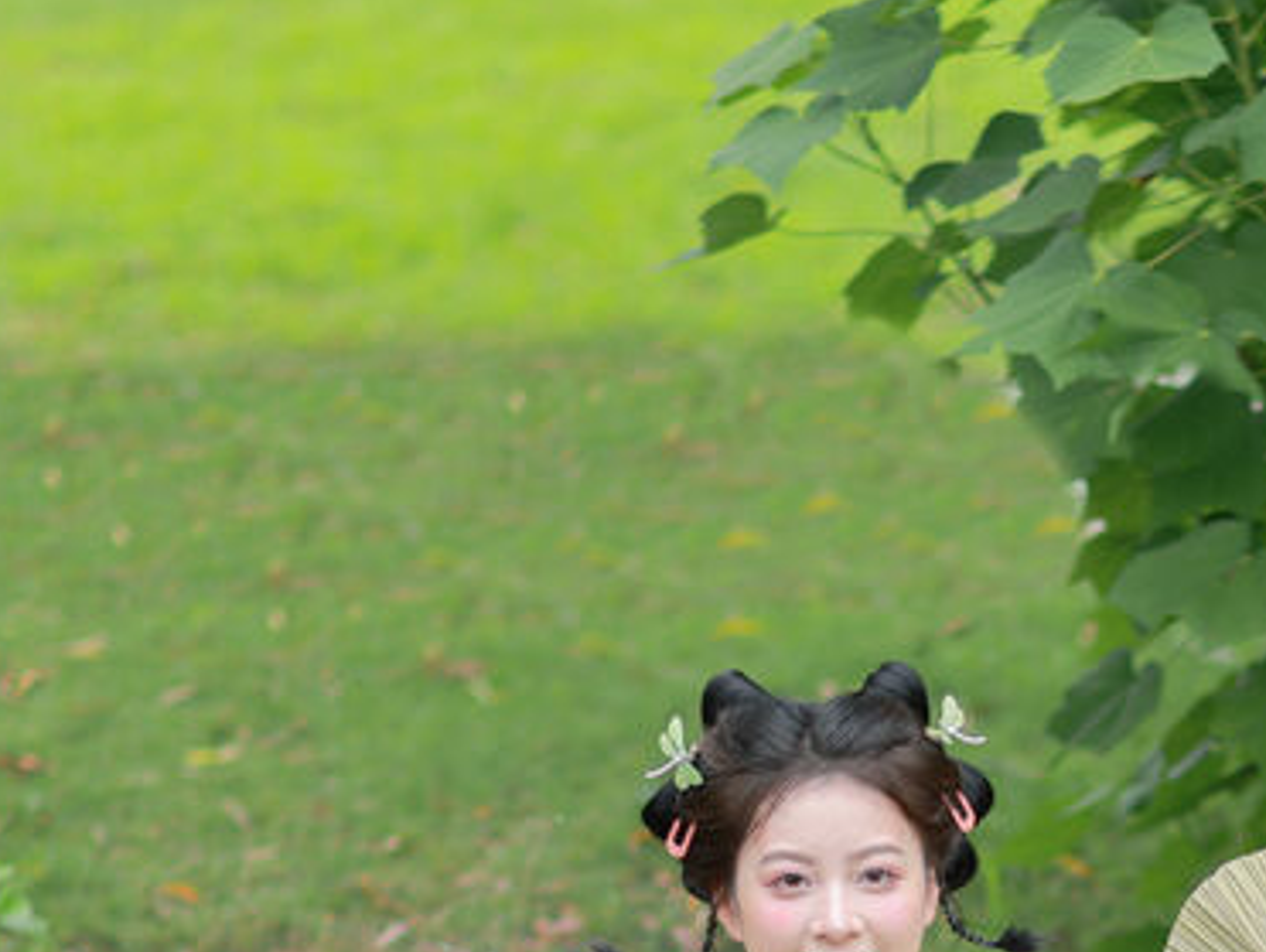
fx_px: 9665
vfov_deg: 5.6
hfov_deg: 7.4
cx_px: 1426
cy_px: 1351
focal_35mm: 264
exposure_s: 1/640
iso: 100
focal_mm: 85
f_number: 1.8
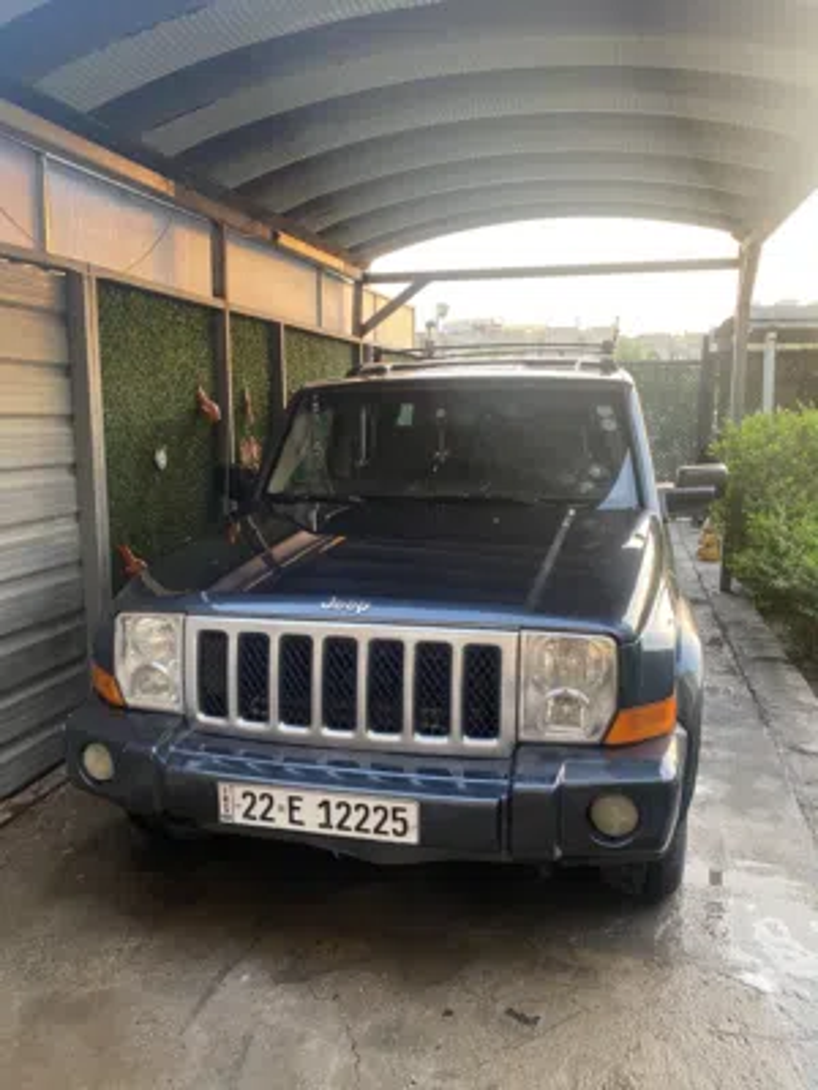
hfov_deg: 53.1
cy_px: 545
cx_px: 409
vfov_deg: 67.3
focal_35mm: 26
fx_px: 819
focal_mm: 4.25
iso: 160
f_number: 1.8
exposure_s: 1/60
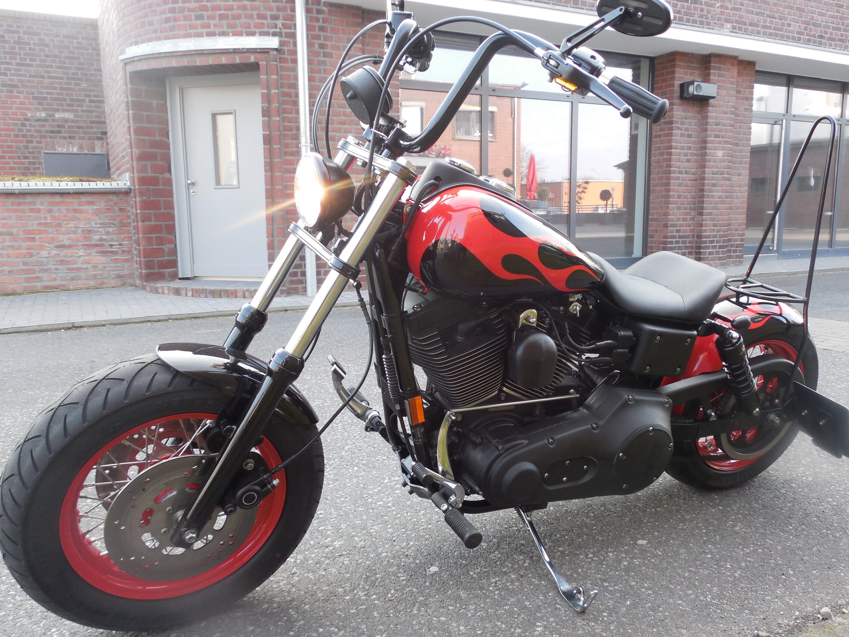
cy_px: 325
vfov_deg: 49.7
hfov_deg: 63.4
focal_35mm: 28
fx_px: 687
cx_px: 450
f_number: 3.3
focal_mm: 4.5
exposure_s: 1/60
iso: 125
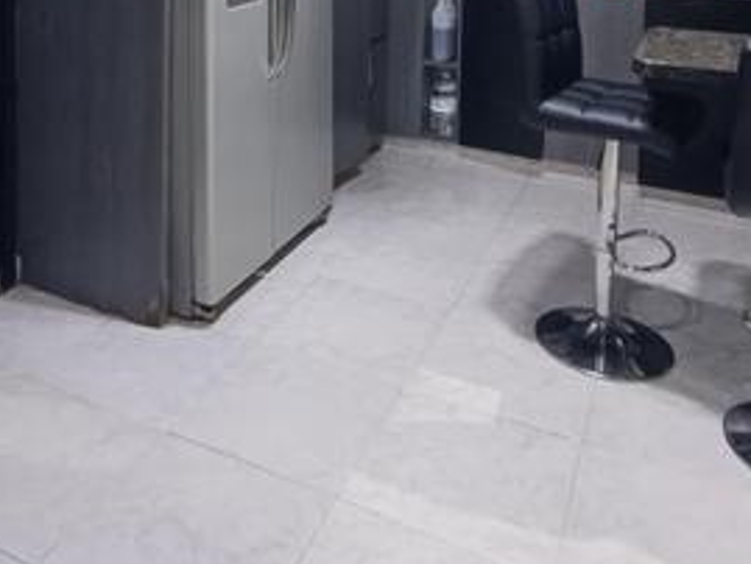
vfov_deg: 32.5
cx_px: 268
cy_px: -78
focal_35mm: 38
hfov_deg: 48.4
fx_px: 825
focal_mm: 1.66
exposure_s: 1/20
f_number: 2.2
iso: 982
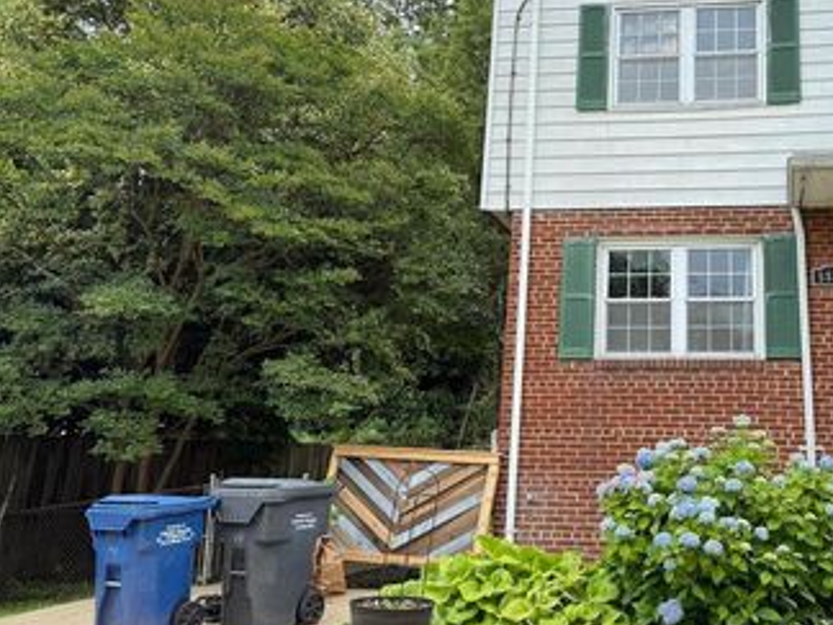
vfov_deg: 38.4
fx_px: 890
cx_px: 640
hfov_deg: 47.9
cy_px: 230
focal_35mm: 37
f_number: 1.78
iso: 100
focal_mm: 6.76
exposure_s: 1/1292
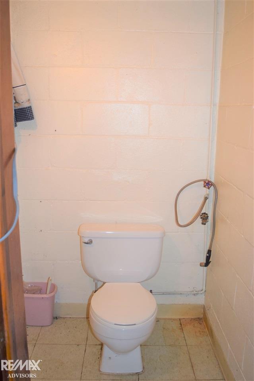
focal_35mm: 33
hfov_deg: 39.9
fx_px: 350
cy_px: 190
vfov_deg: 57.2
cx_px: 127
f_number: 3.8
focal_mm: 22
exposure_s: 1/60
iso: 900
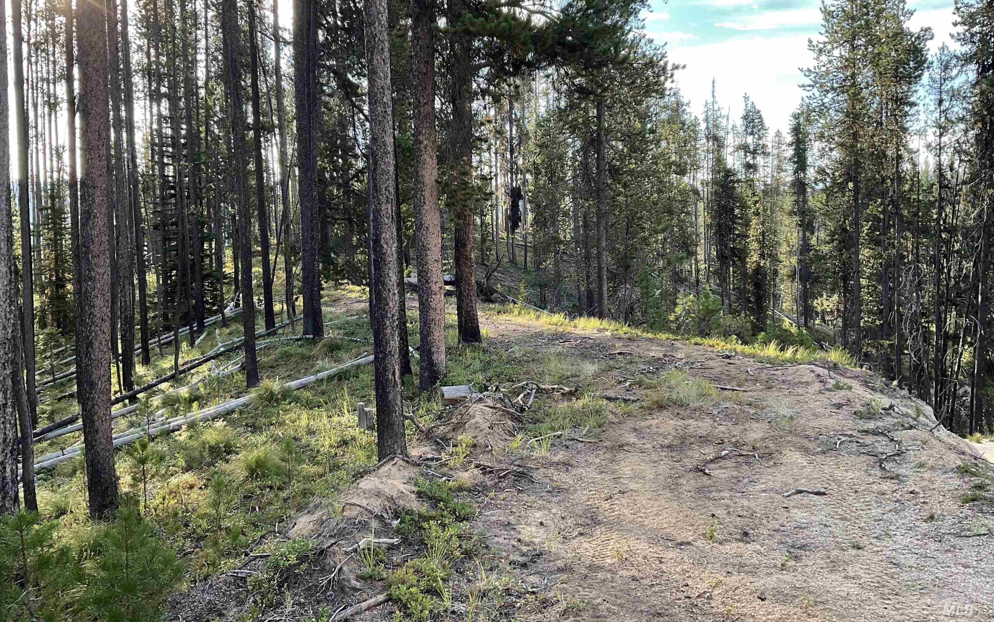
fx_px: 840
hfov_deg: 61.2
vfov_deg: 40.5
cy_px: 257
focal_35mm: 31
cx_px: 496
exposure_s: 1/145
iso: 16
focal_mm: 3
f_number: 1.8
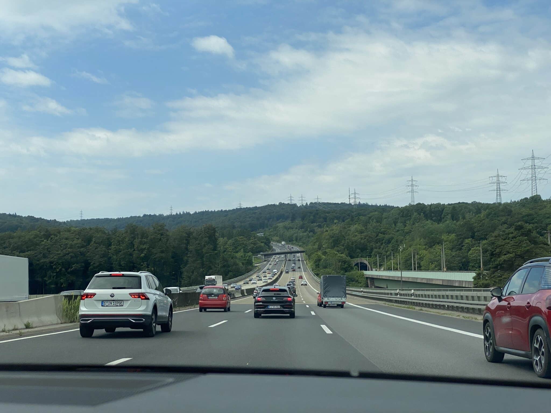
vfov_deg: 28.0
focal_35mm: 52
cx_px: 276
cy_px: 206
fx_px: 828
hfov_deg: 36.8
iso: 20
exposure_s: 1/1996
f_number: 2
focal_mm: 6
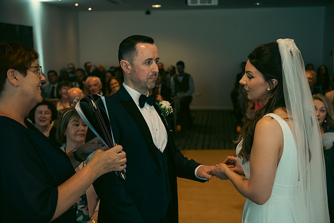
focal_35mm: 50
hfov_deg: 39.6
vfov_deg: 27.0
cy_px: 112
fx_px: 464
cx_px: 167
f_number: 3.5
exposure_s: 1/160
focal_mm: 50
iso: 1000
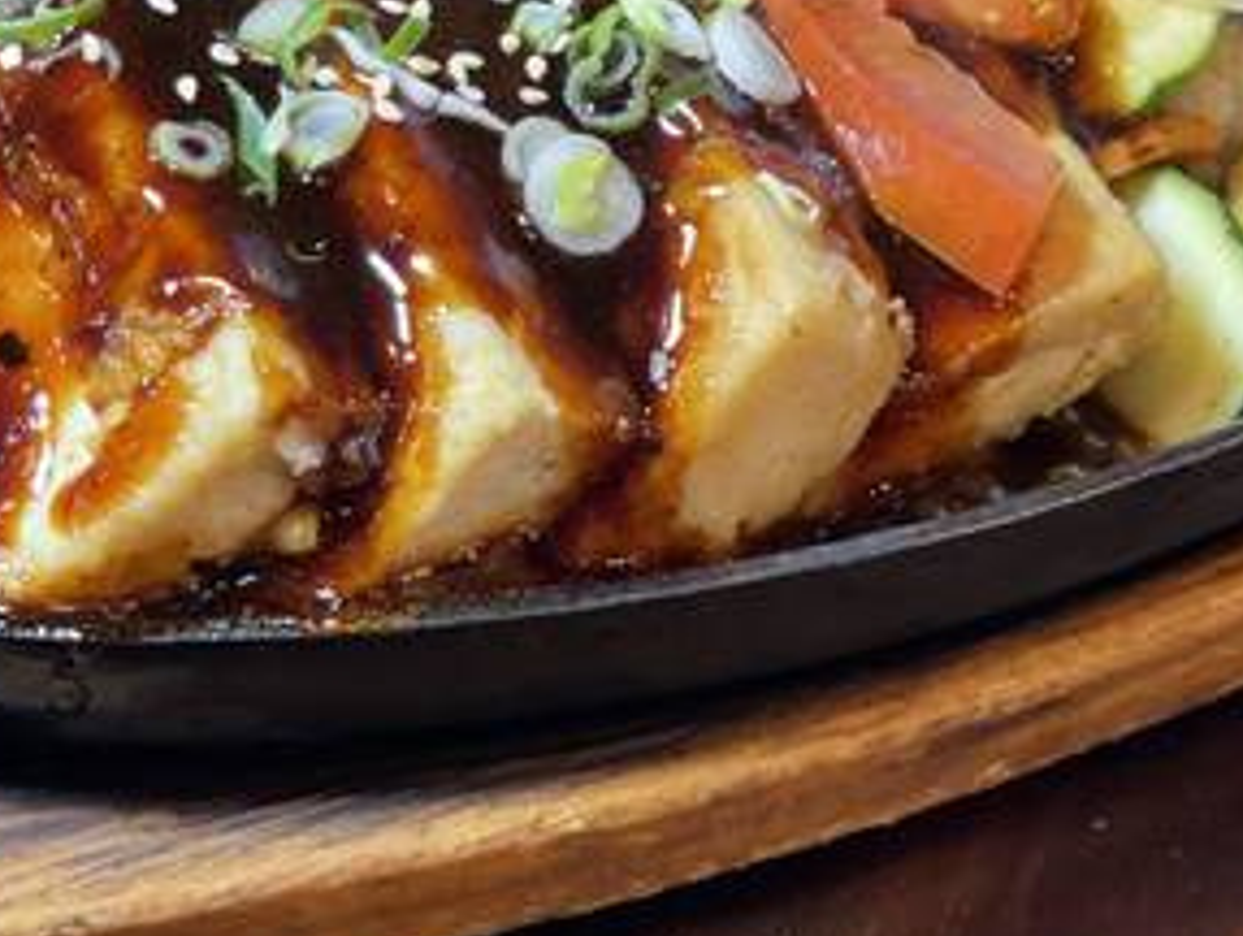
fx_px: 3811
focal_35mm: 106
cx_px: 650
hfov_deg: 18.5
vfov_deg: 13.9
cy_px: 147
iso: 160
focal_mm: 6
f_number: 2
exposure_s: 1/33
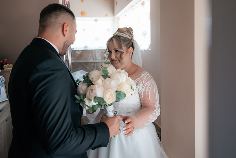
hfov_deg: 58.1
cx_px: 118
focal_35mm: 32
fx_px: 213
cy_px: 60
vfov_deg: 40.4
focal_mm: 26
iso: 1600
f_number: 3.2
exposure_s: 1/500
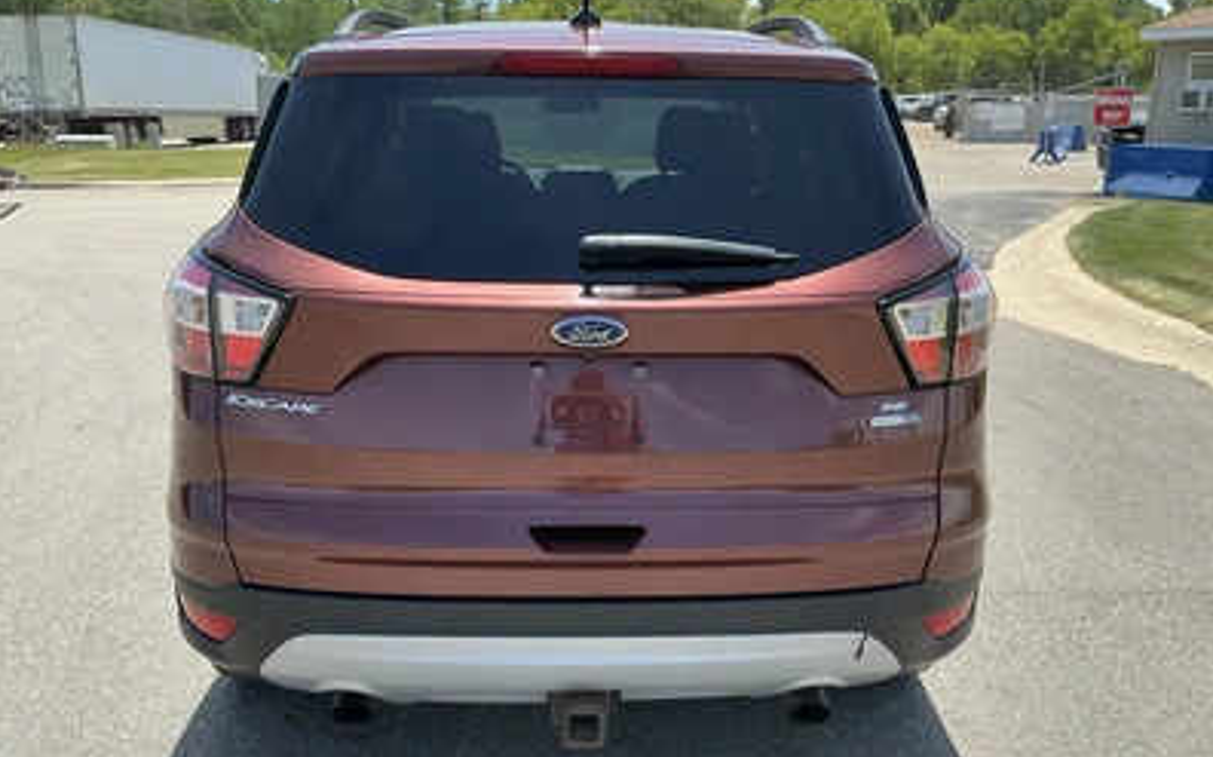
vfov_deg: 41.8
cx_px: 603
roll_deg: -0.1
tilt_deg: -13.2
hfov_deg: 62.9
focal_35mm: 30
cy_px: 365
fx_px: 991
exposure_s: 1/781
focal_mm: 3
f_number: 1.8
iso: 25
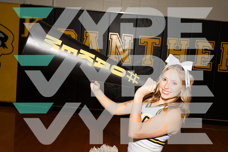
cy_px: 76
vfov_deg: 31.2
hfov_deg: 45.4
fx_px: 272
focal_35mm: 43
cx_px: 114
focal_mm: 43
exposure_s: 1/250
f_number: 6.3
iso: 800
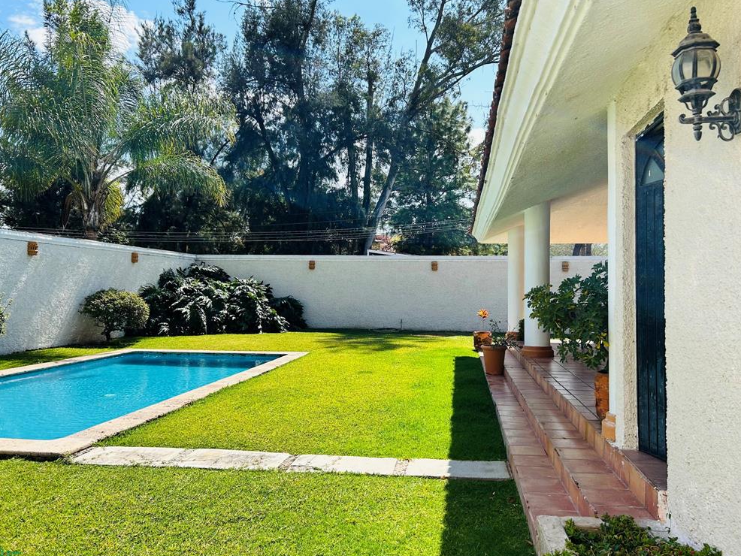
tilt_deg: +2.3
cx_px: 372
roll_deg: -0.5
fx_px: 578
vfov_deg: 51.4
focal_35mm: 27
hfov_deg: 65.3
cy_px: 274
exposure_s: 1/2457
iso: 50
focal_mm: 5.7
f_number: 1.5
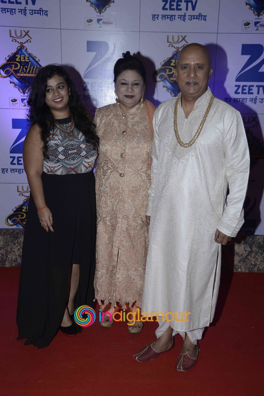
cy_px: 198
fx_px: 463
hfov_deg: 31.8
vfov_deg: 46.4
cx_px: 132
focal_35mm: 42
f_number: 7.1
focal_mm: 28
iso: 400
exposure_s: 1/200
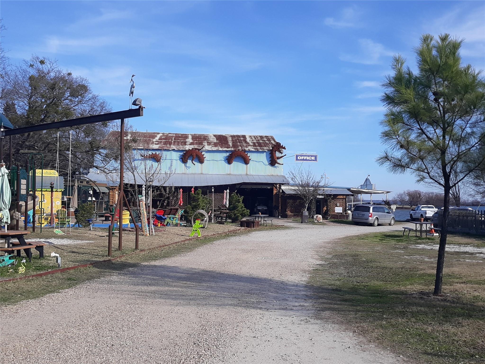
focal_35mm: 28
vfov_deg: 49.7
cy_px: 182
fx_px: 392
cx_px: 242
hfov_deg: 63.4
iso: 40
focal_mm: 3.7
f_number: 1.7
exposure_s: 1/1502
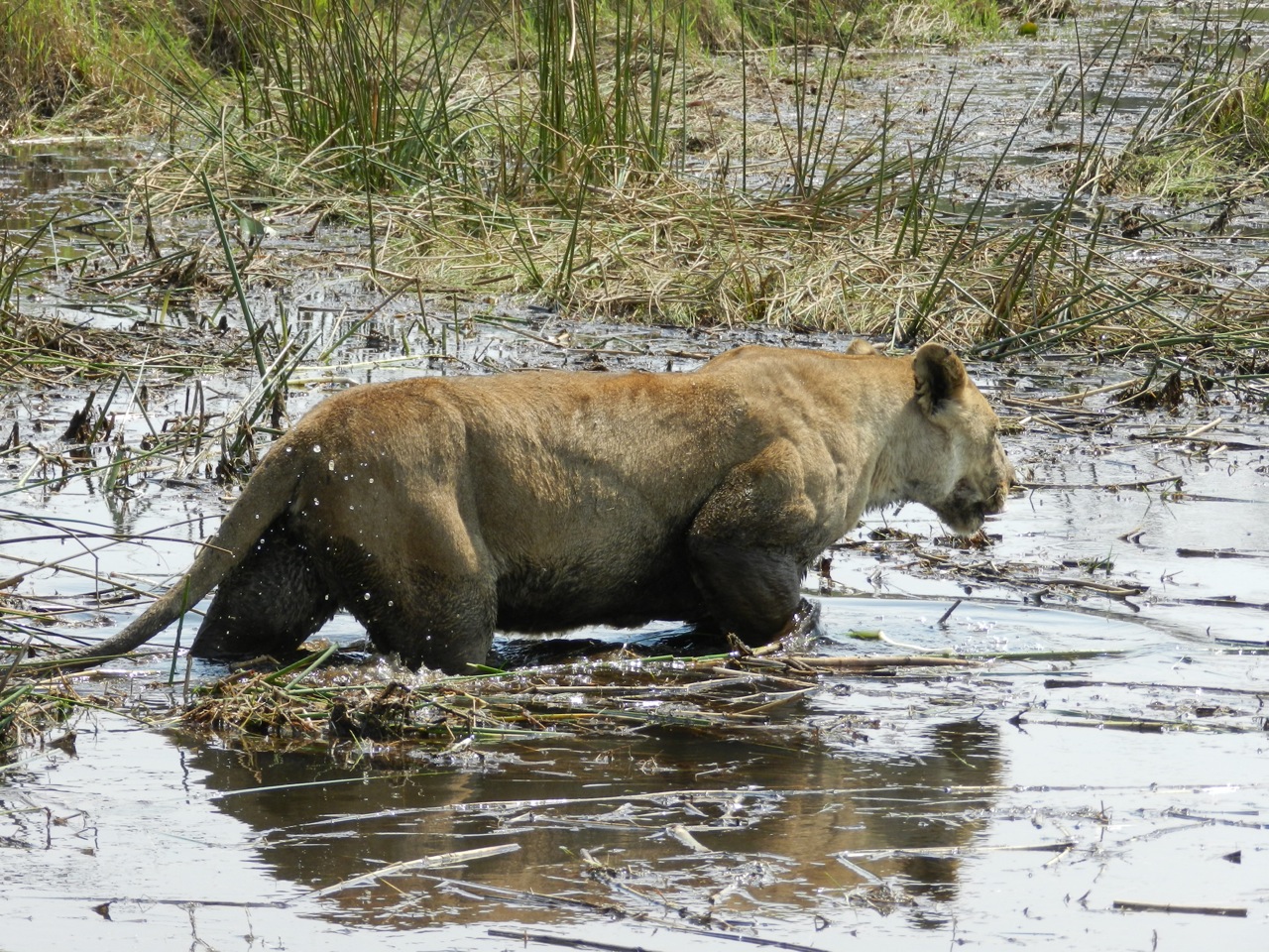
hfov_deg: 8.3
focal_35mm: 239
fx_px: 8762
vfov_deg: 6.2
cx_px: 634
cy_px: 476
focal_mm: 42.4
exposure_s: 1/500
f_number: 5.1
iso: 160
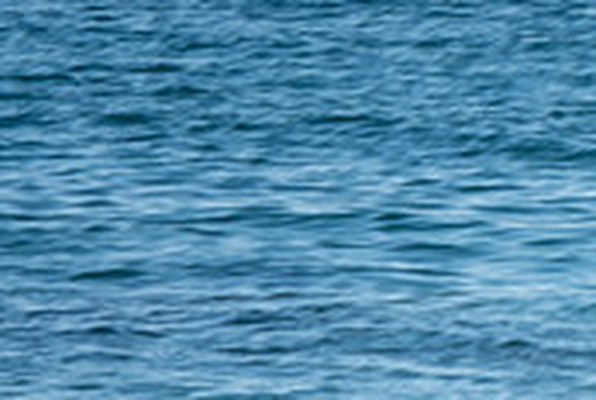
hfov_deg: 1.0
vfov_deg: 0.7
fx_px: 33267
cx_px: 937
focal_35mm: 2006
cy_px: 605
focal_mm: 400
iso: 100
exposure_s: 1/20
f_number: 29
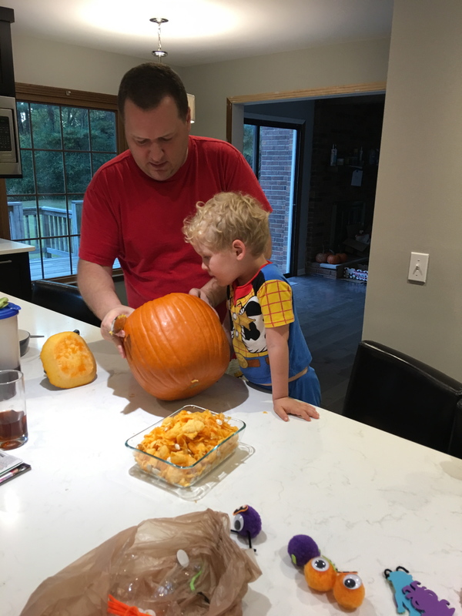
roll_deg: +0.9
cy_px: 308
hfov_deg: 48.2
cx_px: 231
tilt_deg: -11.4
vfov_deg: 61.7
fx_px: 516
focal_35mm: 29
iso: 40
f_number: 2.2
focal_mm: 4.15
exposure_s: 1/30
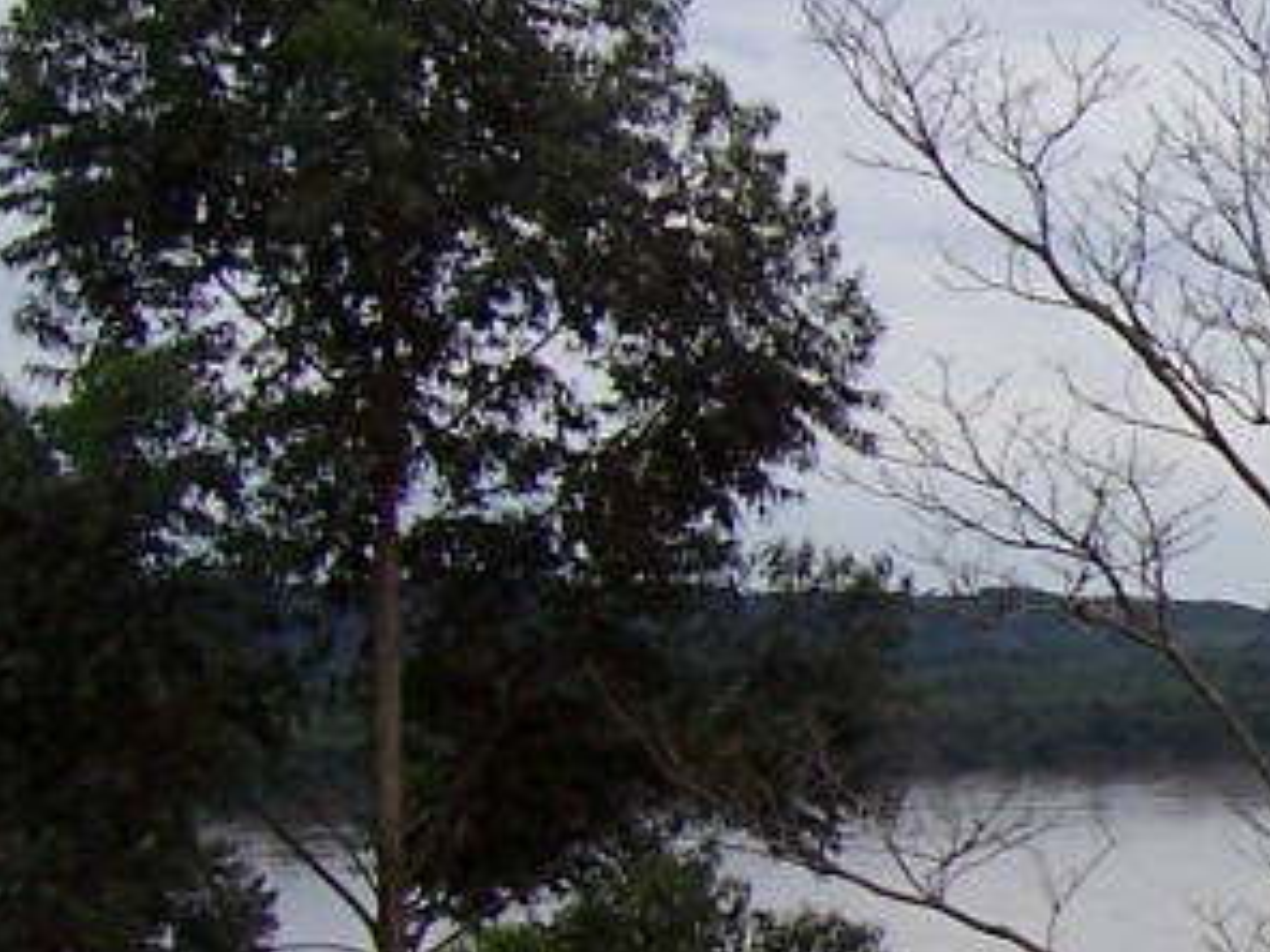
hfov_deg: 12.5
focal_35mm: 138
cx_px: 2561
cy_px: 896
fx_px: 5063
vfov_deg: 10.7
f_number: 5.6
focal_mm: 5.6
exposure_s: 1/250
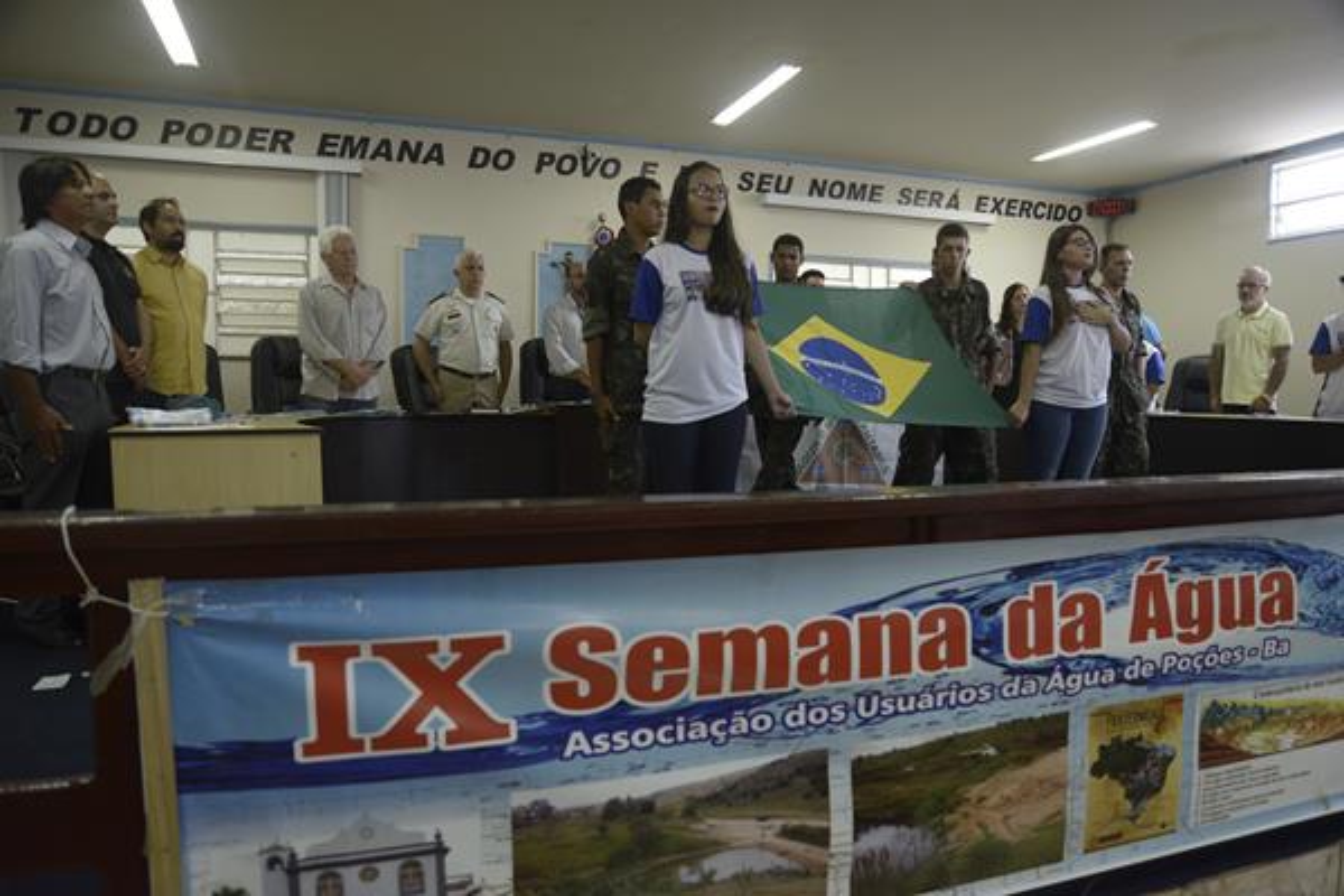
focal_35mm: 24
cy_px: 448
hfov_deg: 73.7
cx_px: 672
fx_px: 896
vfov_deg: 53.1
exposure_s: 1/100
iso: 2000
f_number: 5
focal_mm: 24
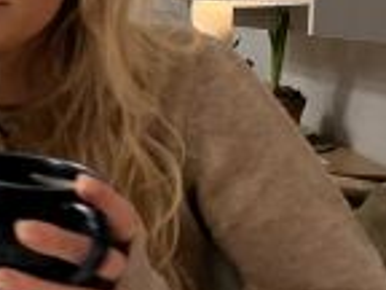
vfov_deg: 17.9
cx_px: -169
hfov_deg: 21.0
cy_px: 31
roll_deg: -1.4
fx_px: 903
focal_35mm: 81
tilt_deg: -2.5
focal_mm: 5.1
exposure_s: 1/33
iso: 400
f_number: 1.6
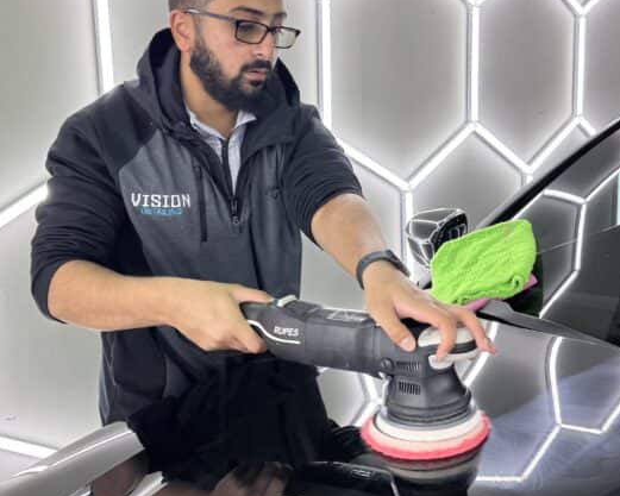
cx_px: 343
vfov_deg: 32.8
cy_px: 243
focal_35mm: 46
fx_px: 844
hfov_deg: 40.3
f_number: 1.78
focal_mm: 6.76
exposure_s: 1/163
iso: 100
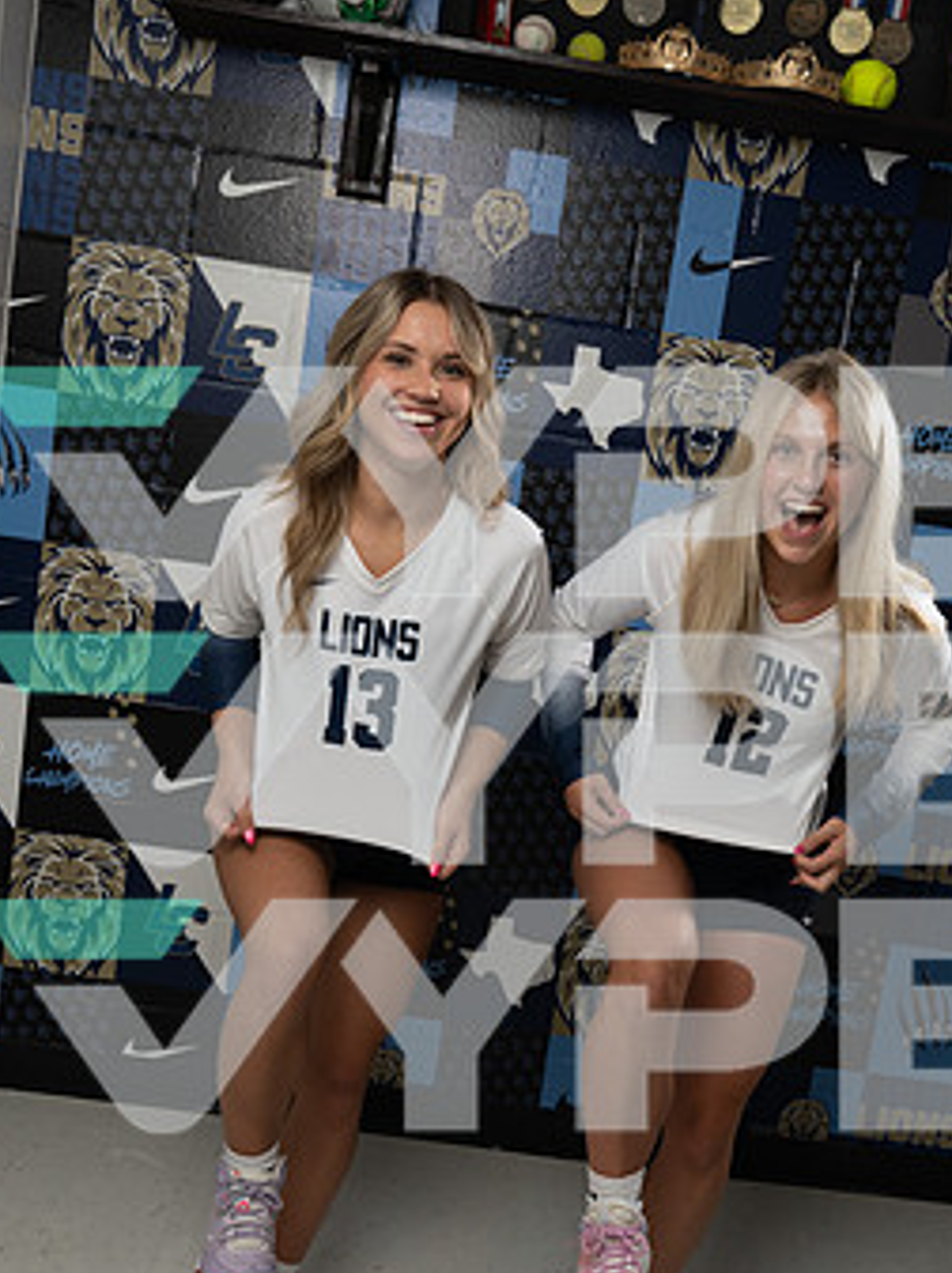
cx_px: 540
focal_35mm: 45
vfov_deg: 42.0
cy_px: 752
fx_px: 1653
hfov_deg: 32.1
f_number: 8
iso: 400
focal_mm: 35
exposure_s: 1/250
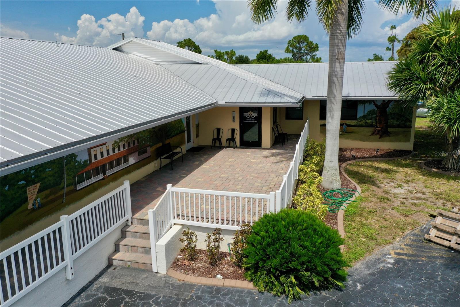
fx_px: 358
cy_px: 154
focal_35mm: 28
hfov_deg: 65.5
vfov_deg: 46.4
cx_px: 230
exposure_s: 1/800
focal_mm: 10.26
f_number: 6.3
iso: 100
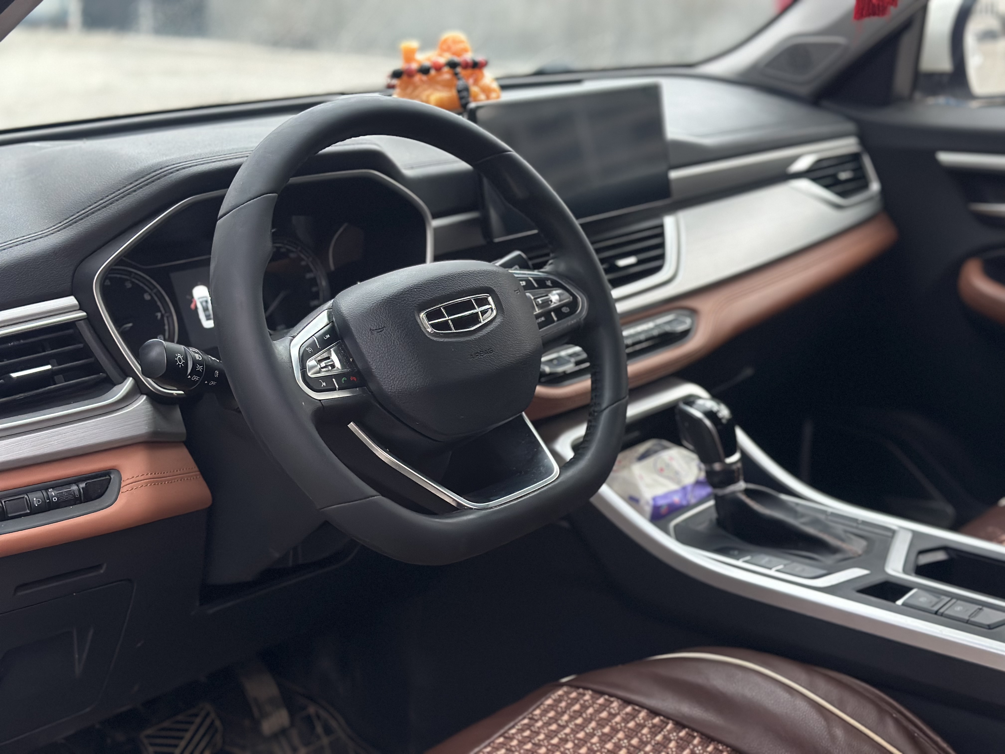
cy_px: 377
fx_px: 1394
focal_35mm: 48
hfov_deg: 39.7
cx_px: 502
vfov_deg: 30.3
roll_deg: +1.1
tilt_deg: -16.2
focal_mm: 6.86
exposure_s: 1/40
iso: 400
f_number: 1.78
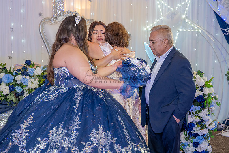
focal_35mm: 91
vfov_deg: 15.1
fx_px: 576
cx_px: 91
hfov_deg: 22.5
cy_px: 65
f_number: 2.8
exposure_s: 1/200
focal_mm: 70
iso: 1000
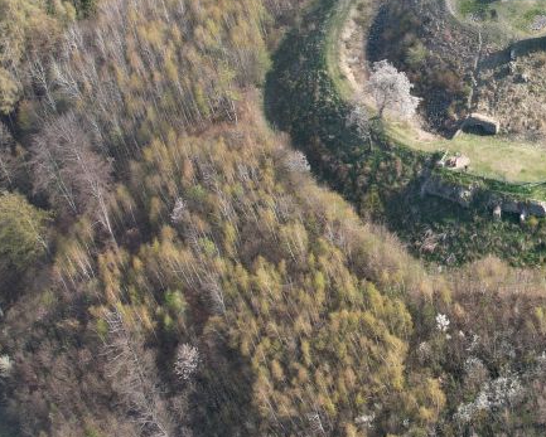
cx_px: 541
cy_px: 33
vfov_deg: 24.2
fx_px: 986
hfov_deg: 29.0
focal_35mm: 61
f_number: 2.8
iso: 100
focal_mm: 8.38
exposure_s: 1/640
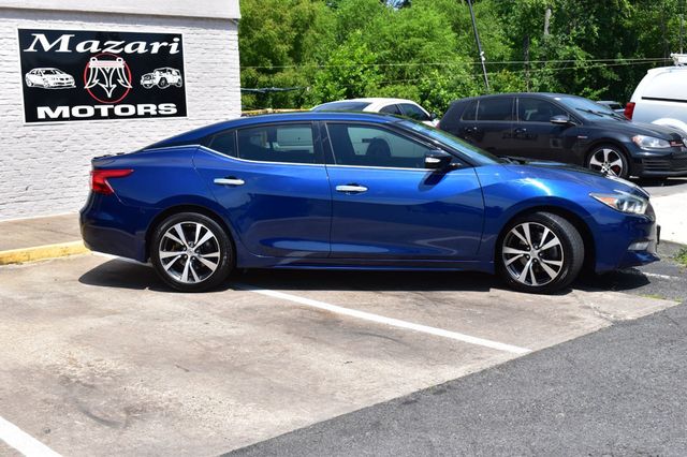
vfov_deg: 28.9
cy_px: 228
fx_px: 887
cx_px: 344
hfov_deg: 42.3
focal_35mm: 46
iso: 400
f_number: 11
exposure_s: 1/500
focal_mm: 31
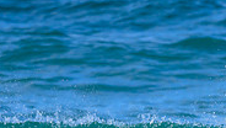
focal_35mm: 3624
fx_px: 21743
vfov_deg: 0.3
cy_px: 237
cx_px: 332
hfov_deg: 0.6
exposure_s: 1/2000
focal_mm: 800
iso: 560
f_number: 6.3
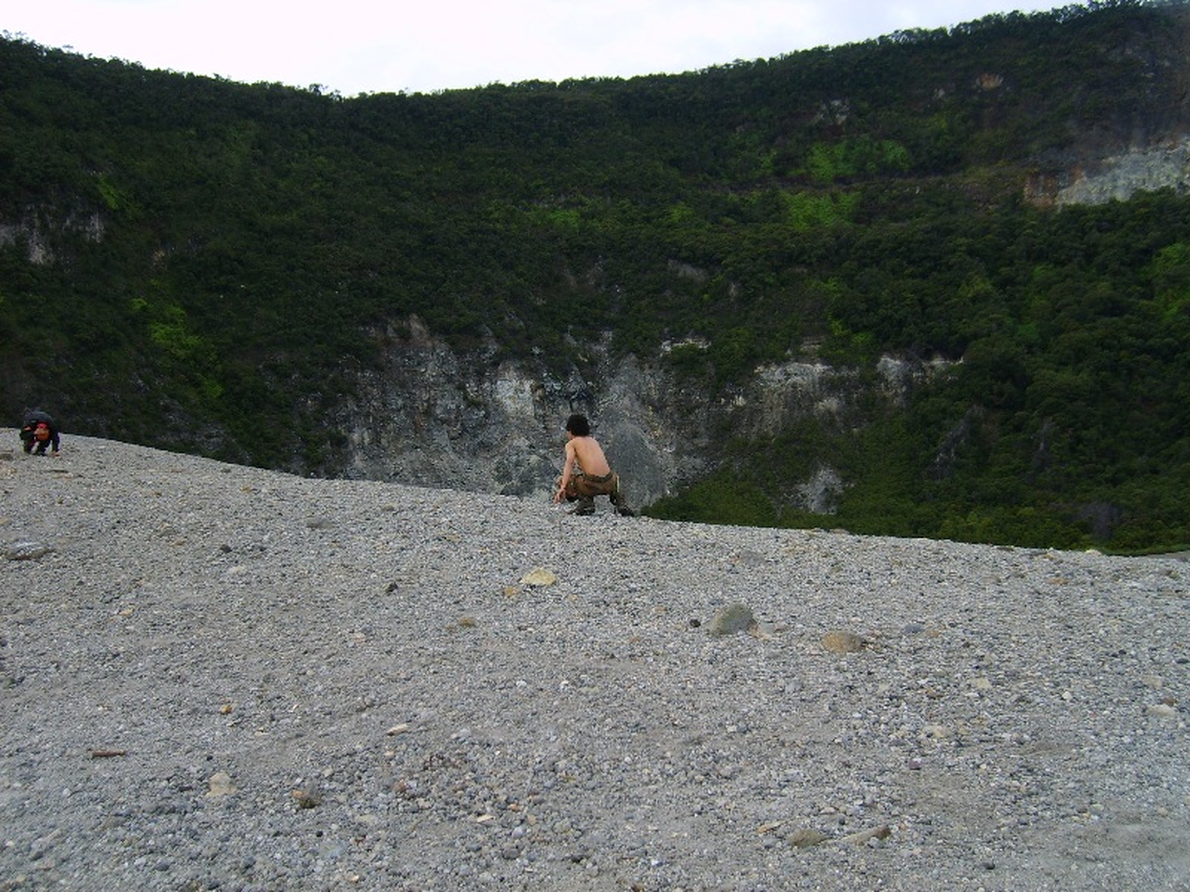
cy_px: 446
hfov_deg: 52.6
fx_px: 1203
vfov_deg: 40.7
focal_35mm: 35
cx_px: 595
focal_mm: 5.8
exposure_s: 1/250
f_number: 2.8
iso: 50
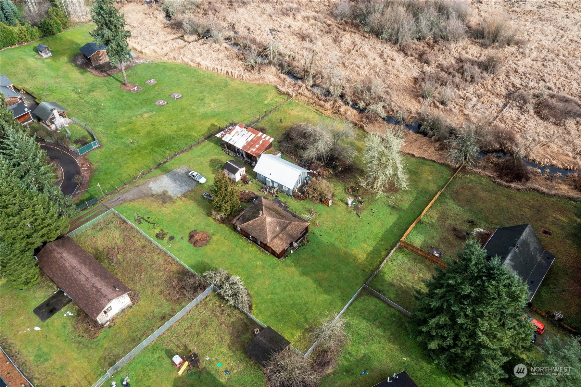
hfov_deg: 65.5
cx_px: 290
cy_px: 194
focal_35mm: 28
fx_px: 452
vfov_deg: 46.4
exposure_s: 1/100
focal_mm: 10.26
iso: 200
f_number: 8
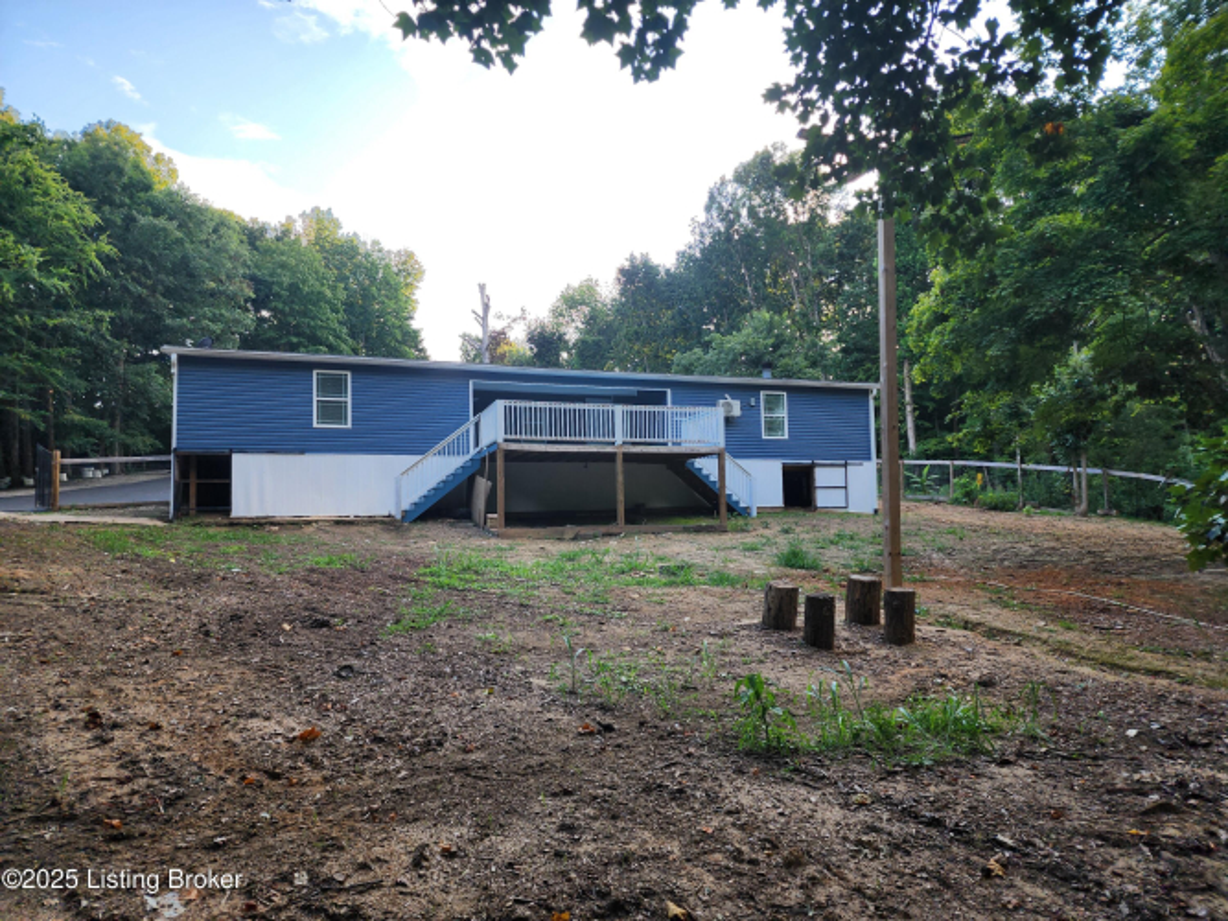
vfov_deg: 58.9
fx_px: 816
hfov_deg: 73.9
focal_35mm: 23
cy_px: 460
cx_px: 614
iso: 25
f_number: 1.8
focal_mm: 6.4
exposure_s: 1/180
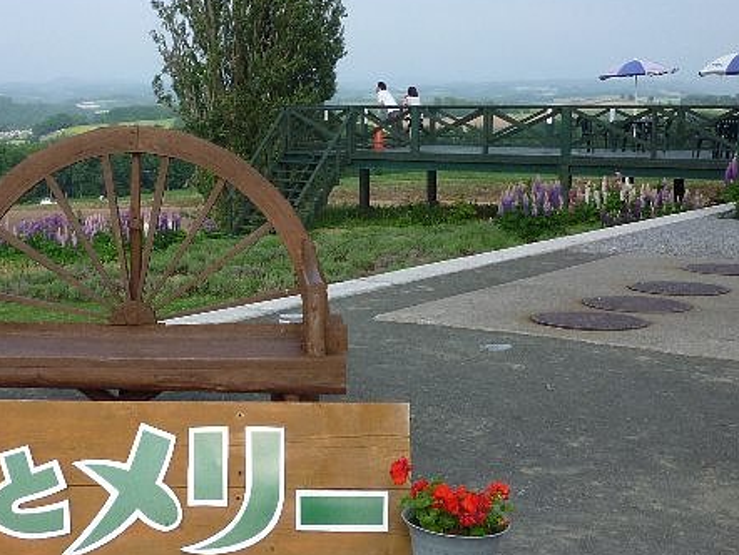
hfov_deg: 34.4
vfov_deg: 26.6
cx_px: 207
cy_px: 244
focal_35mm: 55
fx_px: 1175
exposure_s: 1/500
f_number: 3.5
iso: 80
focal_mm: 4.4
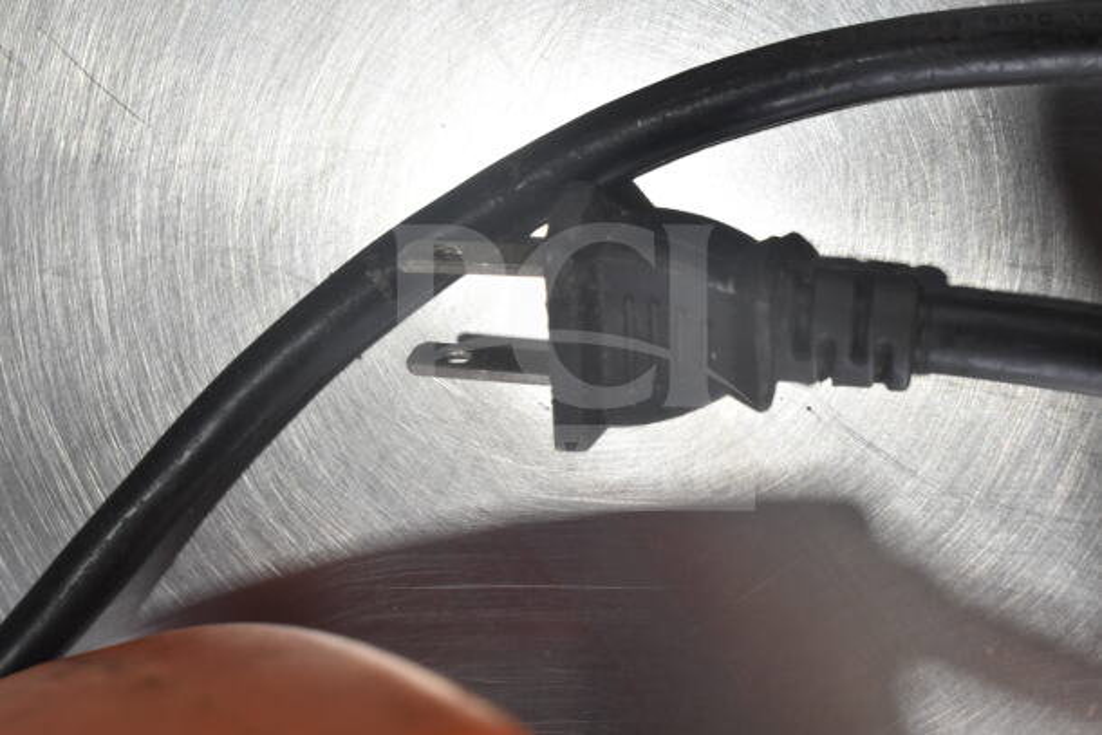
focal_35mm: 54
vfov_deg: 25.1
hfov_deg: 36.9
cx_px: 551
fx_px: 1653
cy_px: 368
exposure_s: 1/400
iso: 1600
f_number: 10
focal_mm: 36
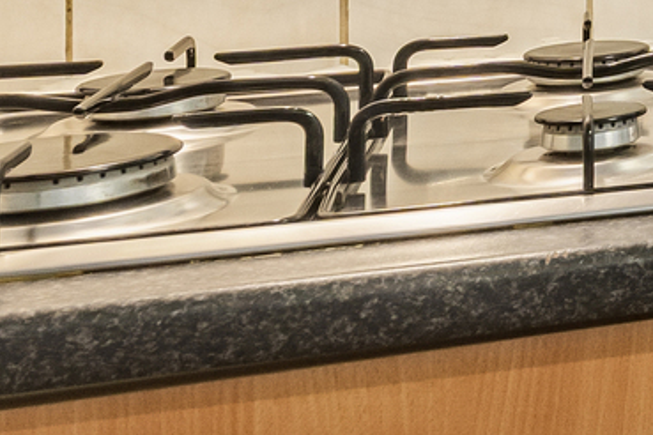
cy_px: -232
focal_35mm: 91
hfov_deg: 14.9
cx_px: 1522
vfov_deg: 14.0
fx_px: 1651
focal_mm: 14
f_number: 11
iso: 250
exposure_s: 1/15
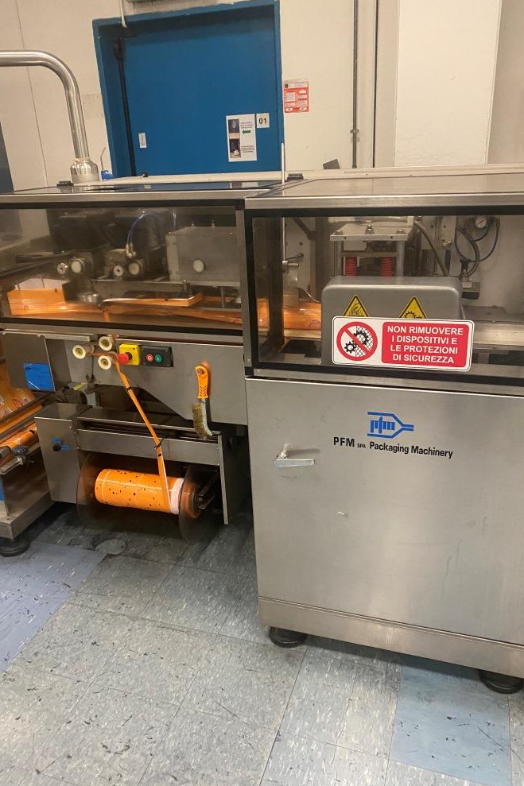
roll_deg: +2.1
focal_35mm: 28
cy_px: 404
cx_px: 258
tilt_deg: -23.5
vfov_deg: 65.5
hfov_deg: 46.4
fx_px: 611
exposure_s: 1/50
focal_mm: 4.25
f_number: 1.8
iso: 500
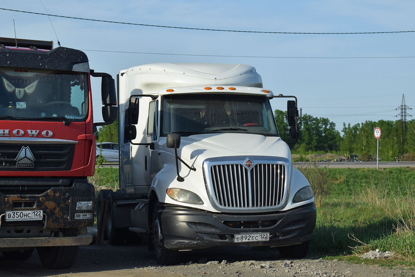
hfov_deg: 24.6
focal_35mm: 82
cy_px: 138
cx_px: 208
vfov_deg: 16.6
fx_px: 951
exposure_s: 1/800
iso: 200
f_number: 6.3
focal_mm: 55
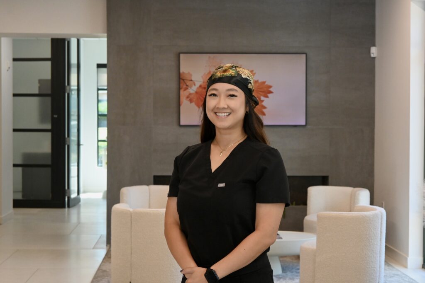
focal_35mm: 68
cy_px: 142
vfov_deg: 20.2
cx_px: 212
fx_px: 797
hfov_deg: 29.9
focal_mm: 45
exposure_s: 1/125
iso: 2200
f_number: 6
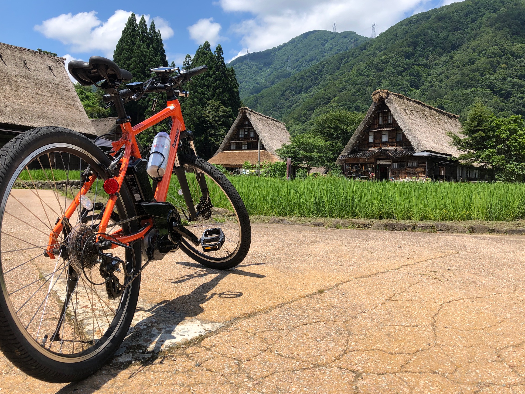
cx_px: 261
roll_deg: -2.0
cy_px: 198
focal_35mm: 29
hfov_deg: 61.7
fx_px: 440
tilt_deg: -1.4
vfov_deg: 48.2
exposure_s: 1/1869
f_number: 1.8
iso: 20
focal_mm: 3.99
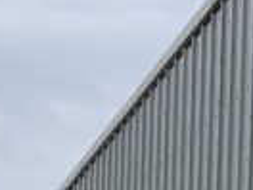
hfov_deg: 8.7
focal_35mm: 225
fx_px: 1644
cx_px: 249
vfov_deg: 5.9
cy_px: 668
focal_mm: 3
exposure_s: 1/691
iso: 16
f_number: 1.8
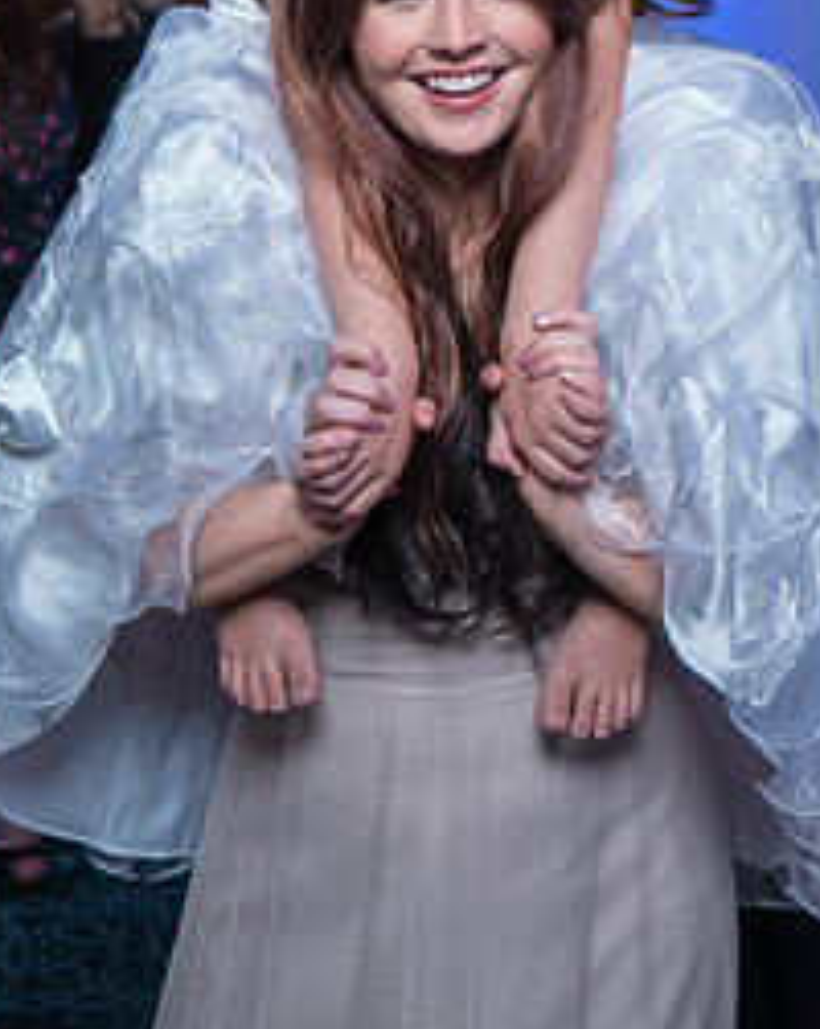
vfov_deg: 21.2
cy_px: 182
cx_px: 669
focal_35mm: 89
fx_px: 2706
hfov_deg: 17.1
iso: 2000
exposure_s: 1/200
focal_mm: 35
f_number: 5.6
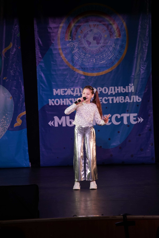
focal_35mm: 150
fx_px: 994
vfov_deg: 13.7
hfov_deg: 9.1
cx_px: 80
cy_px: 119
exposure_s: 1/400
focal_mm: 150
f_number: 4
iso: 1600
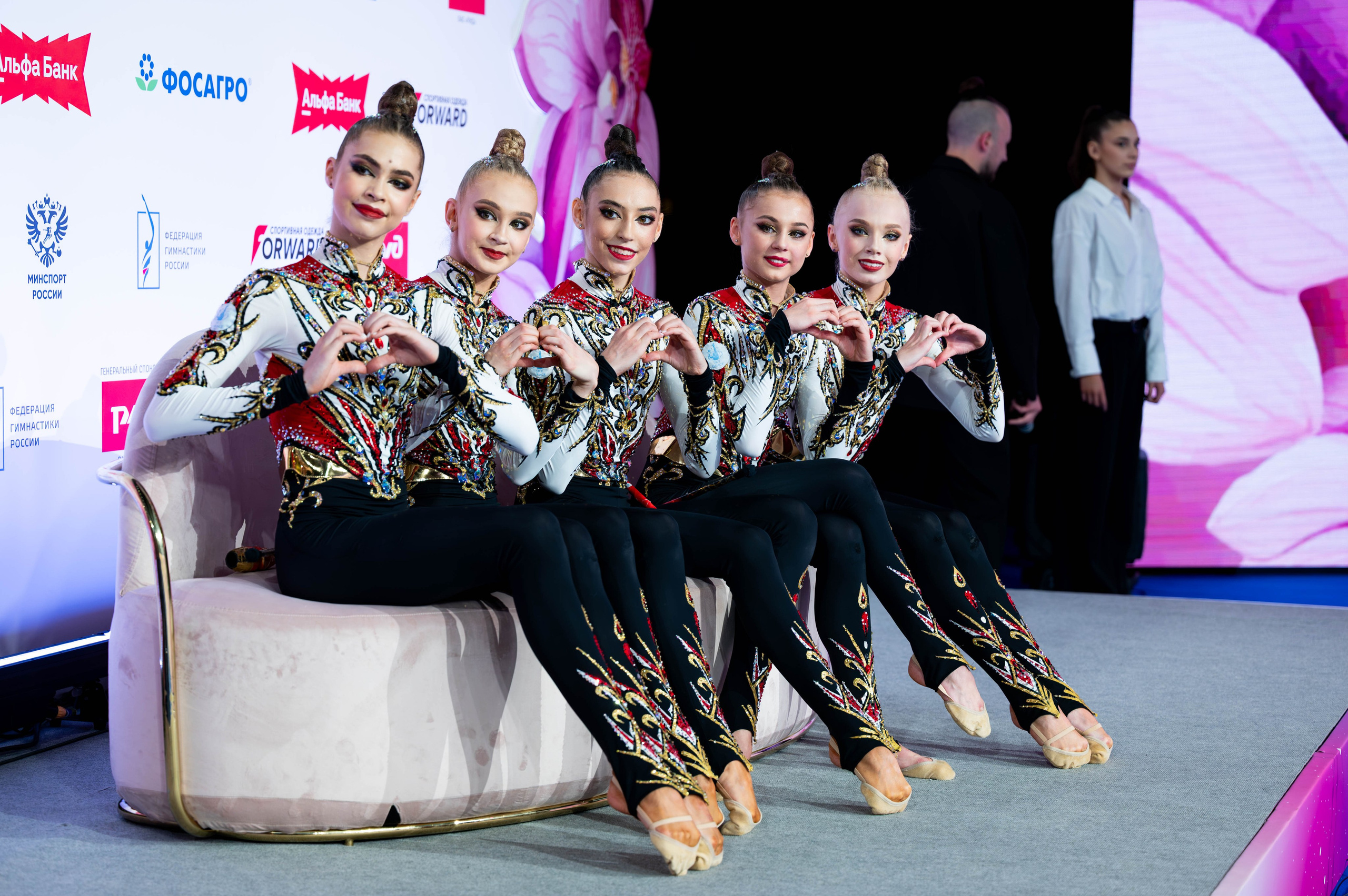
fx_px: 2749
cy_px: 448
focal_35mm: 73
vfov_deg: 18.5
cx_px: 674
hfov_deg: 27.5
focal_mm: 70
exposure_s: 1/400
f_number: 3.2
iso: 500
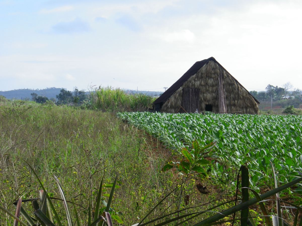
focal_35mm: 101
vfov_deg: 14.6
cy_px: 113
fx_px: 881
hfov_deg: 19.4
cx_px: 151
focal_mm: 17.9
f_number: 5.3
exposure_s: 1/200
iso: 80
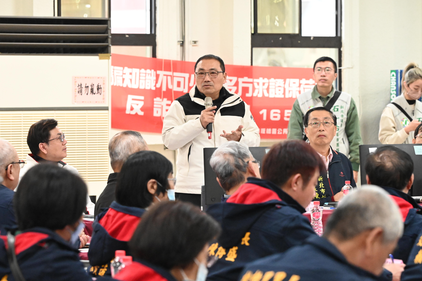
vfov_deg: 7.6
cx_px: 211
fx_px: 2109
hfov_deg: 11.4
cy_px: 140
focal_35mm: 180
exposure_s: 1/125
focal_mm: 120
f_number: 5
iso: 5000
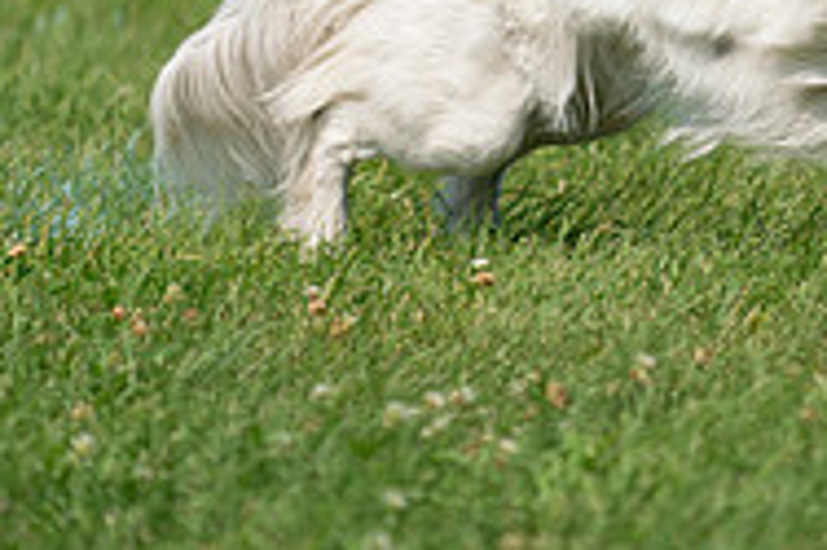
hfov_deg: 3.3
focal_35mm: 618
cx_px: 814
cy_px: -200
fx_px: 14184
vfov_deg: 2.2
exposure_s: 1/4000
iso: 400
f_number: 5.6
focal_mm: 200
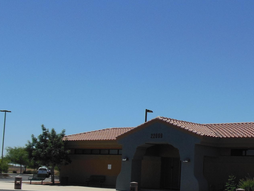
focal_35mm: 59
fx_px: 433
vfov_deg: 24.5
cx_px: 195
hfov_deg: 32.0
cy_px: 146
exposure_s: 1/800
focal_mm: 4.5
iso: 125
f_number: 6.4
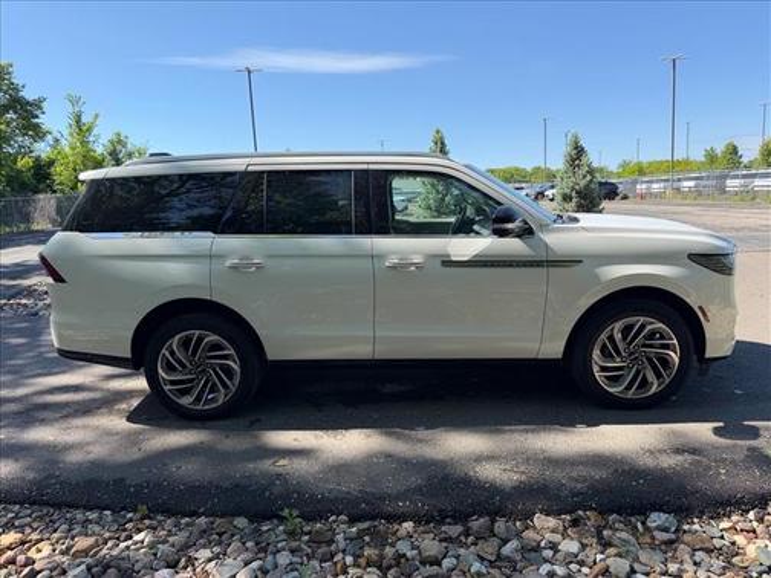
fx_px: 535
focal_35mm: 24
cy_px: 289
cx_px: 386
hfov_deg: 71.6
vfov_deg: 56.8
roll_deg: +1.2
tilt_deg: -6.5
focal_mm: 6.76
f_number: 1.78
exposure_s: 1/1855
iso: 80
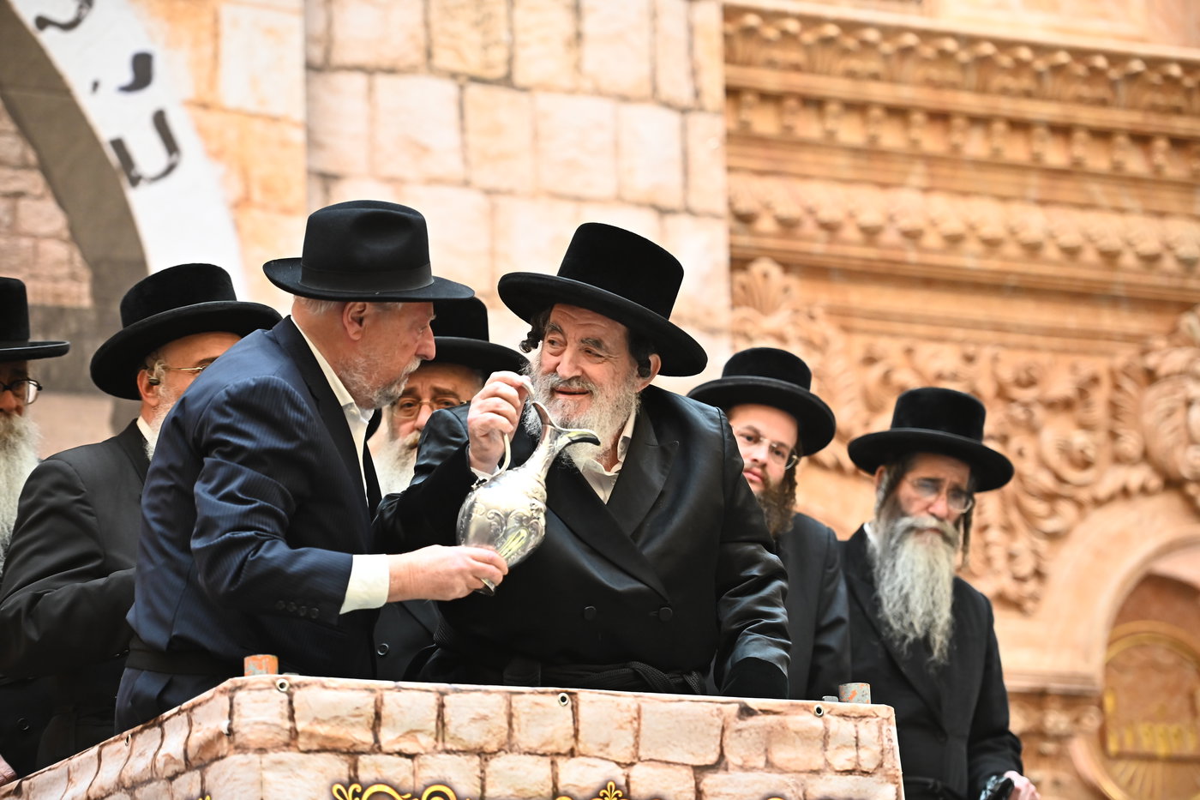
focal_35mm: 140
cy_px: 400
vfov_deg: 9.8
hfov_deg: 14.7
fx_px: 4666
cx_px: 600
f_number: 3.2
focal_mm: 140
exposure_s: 1/160
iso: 2000
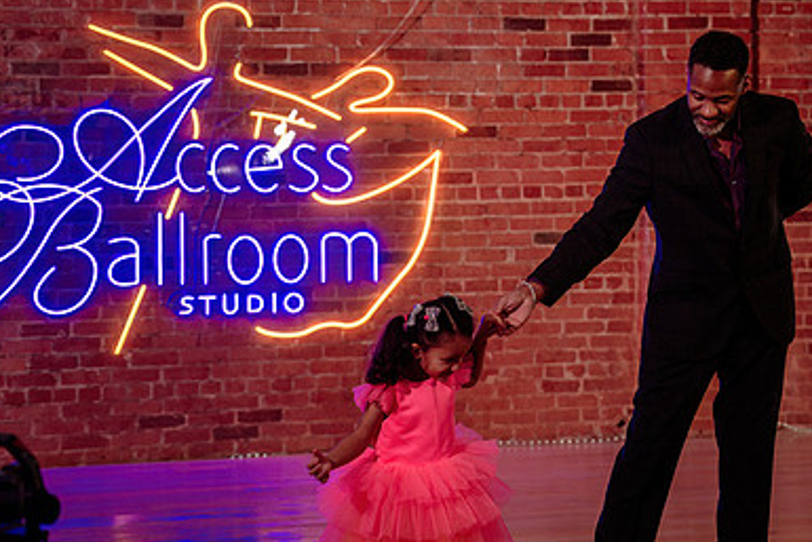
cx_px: 498
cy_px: 234
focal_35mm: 103
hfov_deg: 19.8
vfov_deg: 13.3
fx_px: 2324
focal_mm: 52
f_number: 2
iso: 500
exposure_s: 1/250
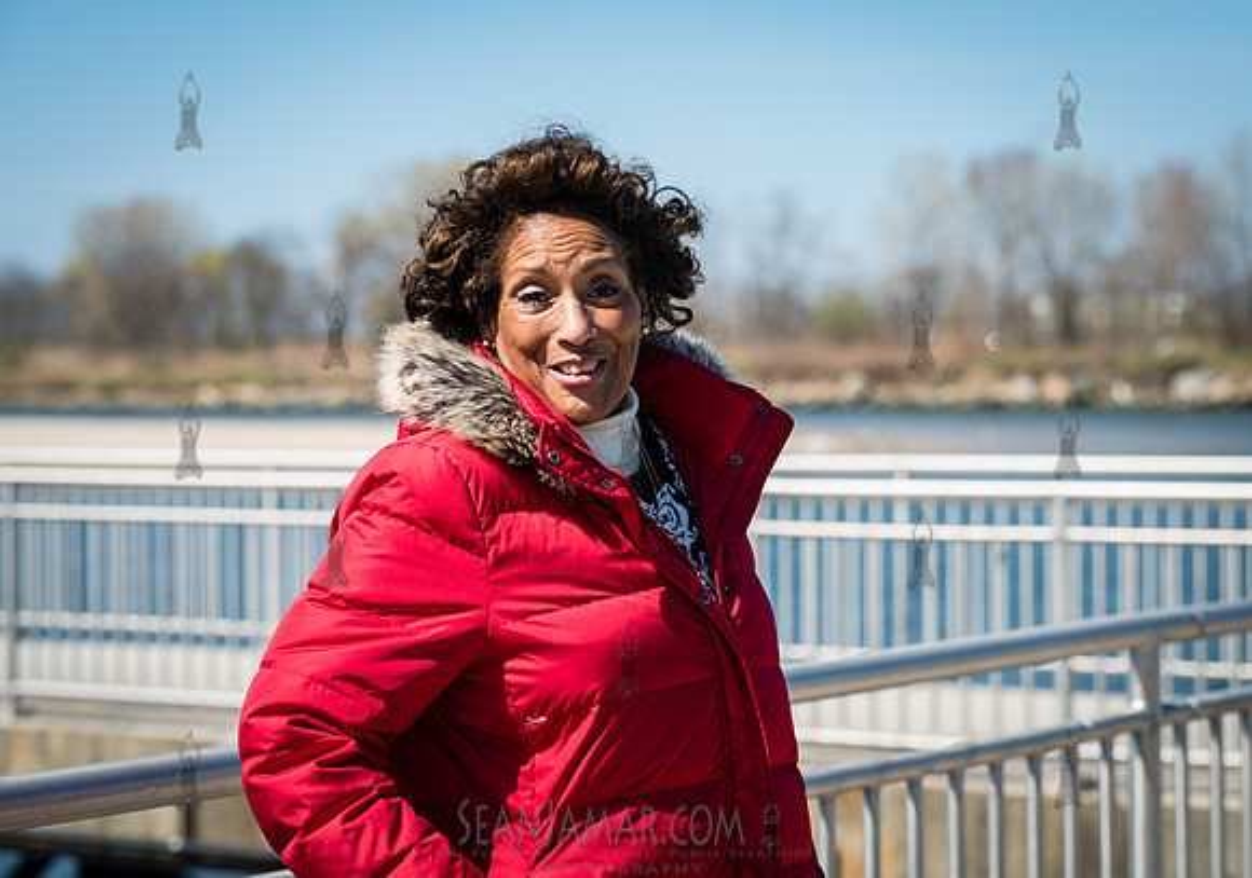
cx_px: 662
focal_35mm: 95
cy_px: 425
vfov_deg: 15.0
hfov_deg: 21.2
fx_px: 3343
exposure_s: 1/500
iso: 64
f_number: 4
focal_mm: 84
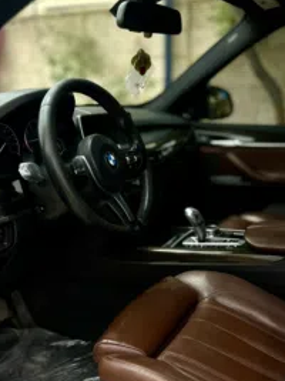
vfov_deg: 50.3
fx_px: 396
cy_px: 260
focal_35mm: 36
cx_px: 145
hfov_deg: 39.6
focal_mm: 6.86
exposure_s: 1/1374
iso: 80
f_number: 1.78
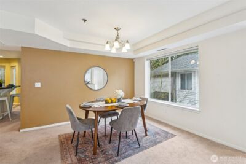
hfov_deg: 92.4
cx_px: 123
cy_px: 82
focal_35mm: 17
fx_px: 118
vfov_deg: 69.7
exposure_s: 1/6
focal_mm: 11.5
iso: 250
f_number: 9
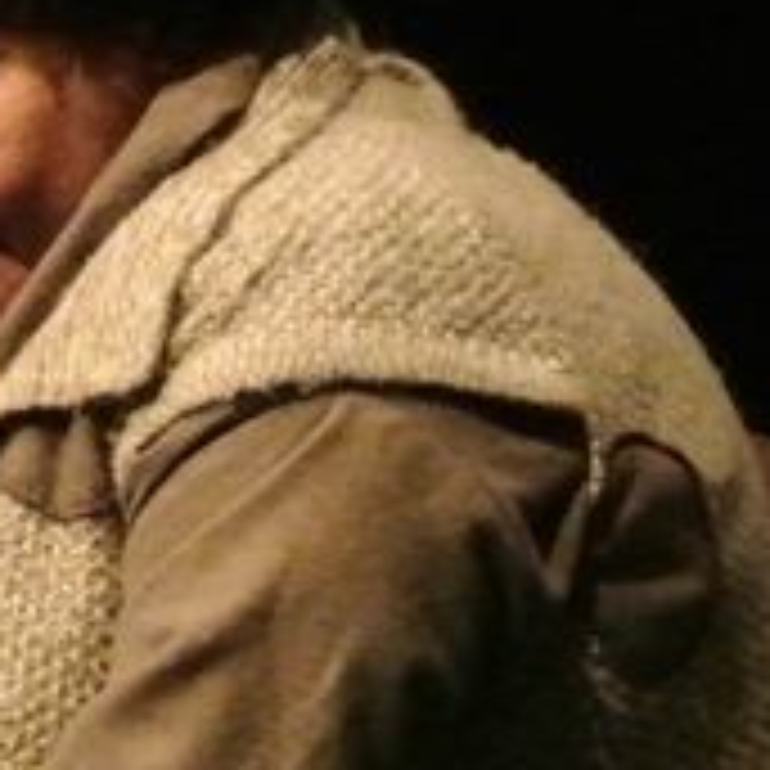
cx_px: -626
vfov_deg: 2.3
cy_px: -79
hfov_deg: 2.3
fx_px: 19328
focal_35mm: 768
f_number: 6.3
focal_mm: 71.6
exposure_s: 1/125
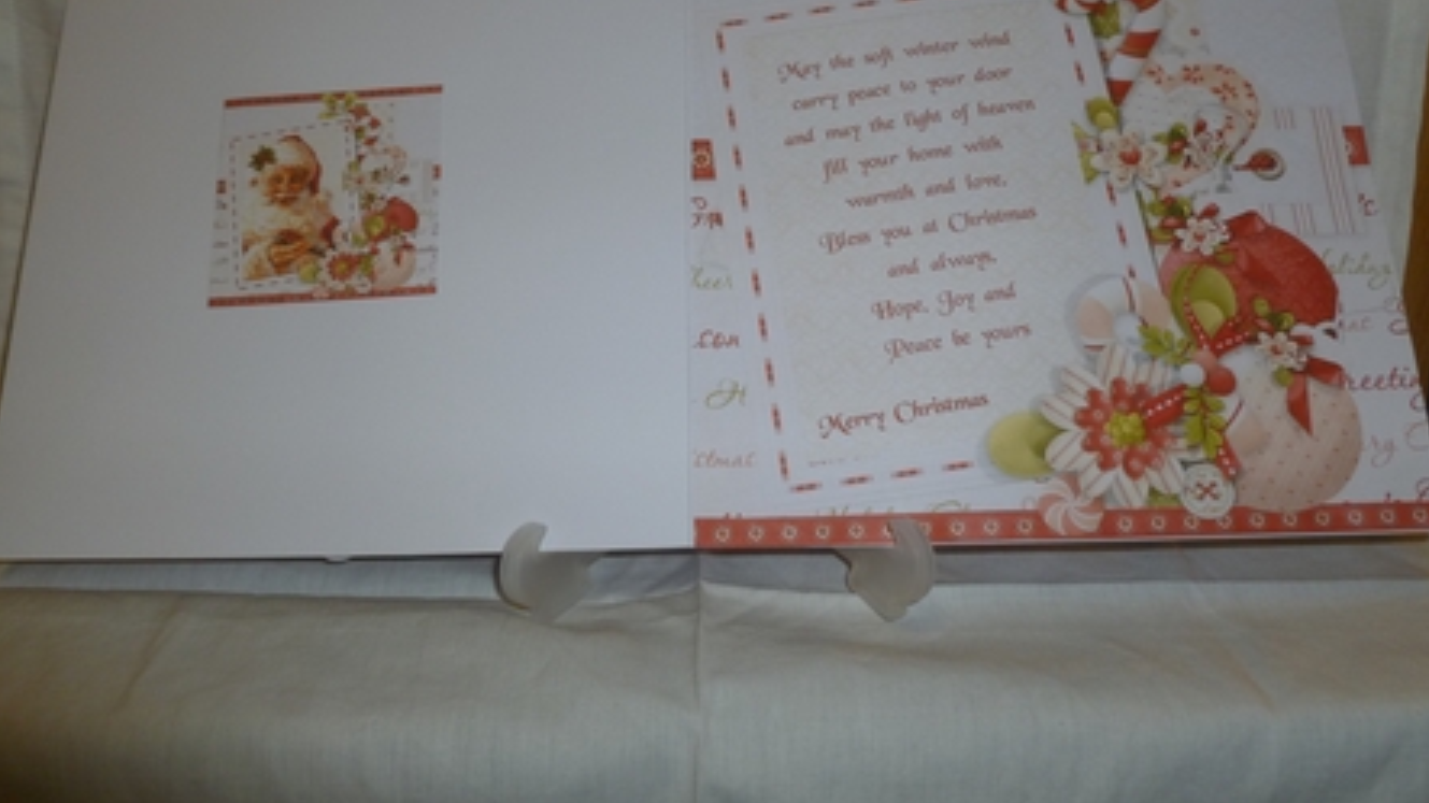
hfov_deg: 62.6
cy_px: 289
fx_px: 1174
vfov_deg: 37.5
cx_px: 710
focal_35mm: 31
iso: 100
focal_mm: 5
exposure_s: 1/30
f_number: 3.3
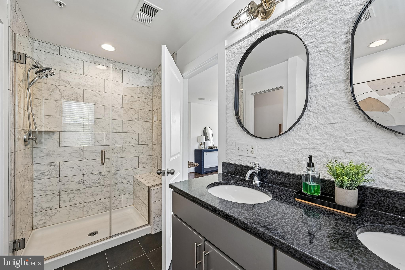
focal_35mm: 14
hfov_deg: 104.3
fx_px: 157
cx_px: 202
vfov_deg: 81.2
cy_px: 135
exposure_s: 1/15
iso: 360
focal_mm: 14
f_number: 8
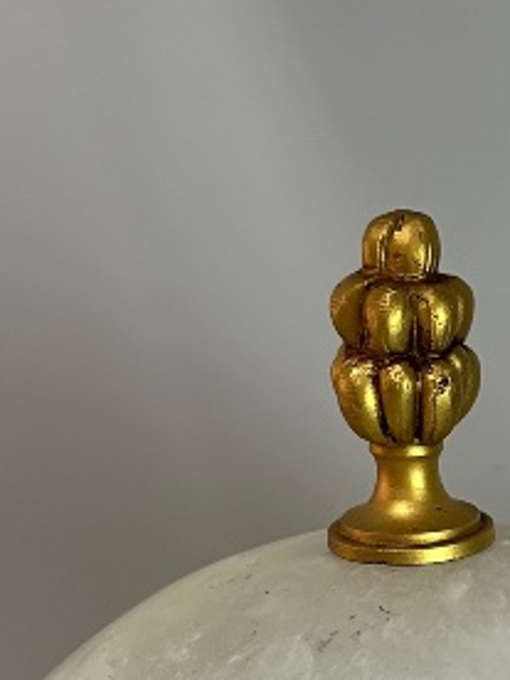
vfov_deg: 17.3
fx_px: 2220
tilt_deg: -18.6
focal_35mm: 113
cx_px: 443
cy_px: 520
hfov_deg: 13.0
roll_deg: +1.2
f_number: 1.5
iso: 40
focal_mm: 5.7
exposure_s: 1/228
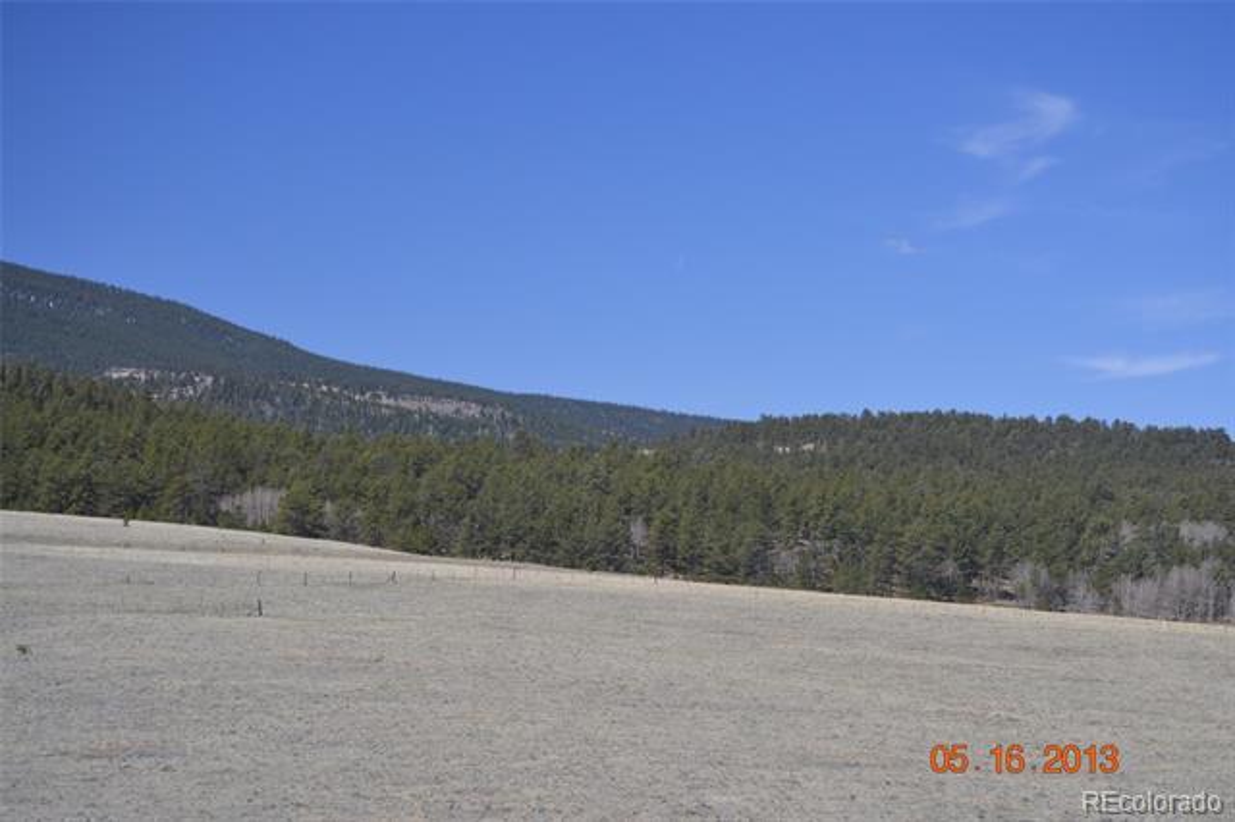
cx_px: 618
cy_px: 411
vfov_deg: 16.5
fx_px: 2829
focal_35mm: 82
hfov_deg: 24.6
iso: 100
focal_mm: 55
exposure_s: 1/160
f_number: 6.3
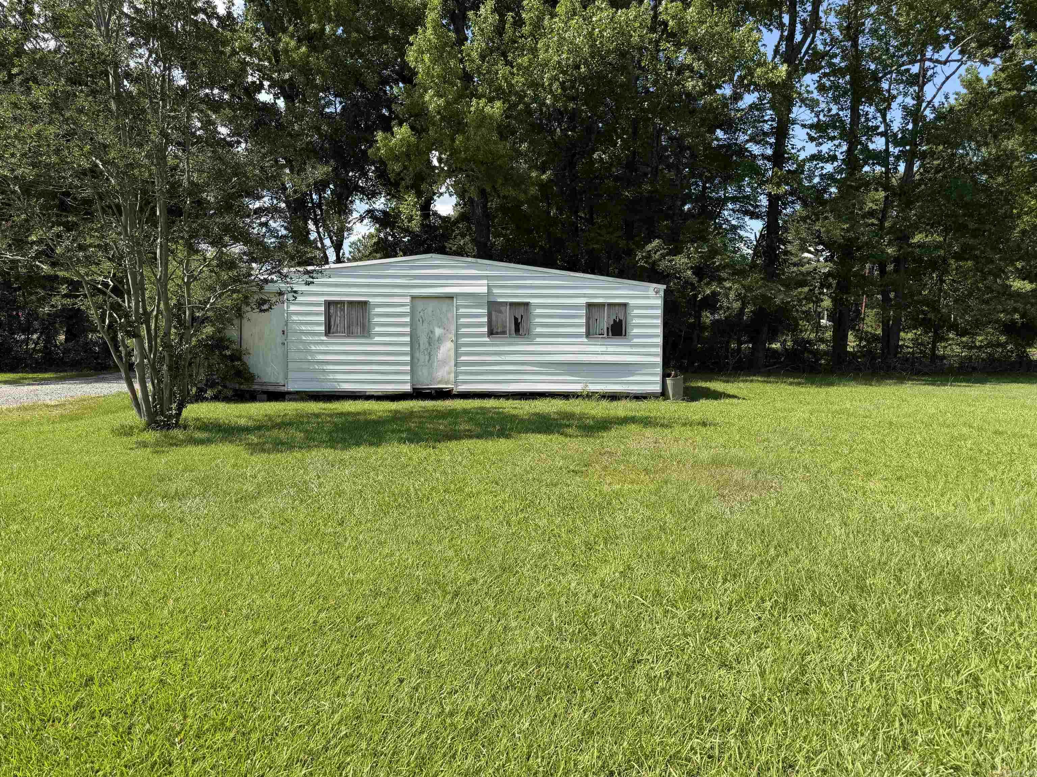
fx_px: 719
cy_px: 388
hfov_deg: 71.6
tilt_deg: -2.1
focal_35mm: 24
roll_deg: -1.5
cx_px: 518
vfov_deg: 56.8
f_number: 1.78
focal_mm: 6.76
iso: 80
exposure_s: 1/2801
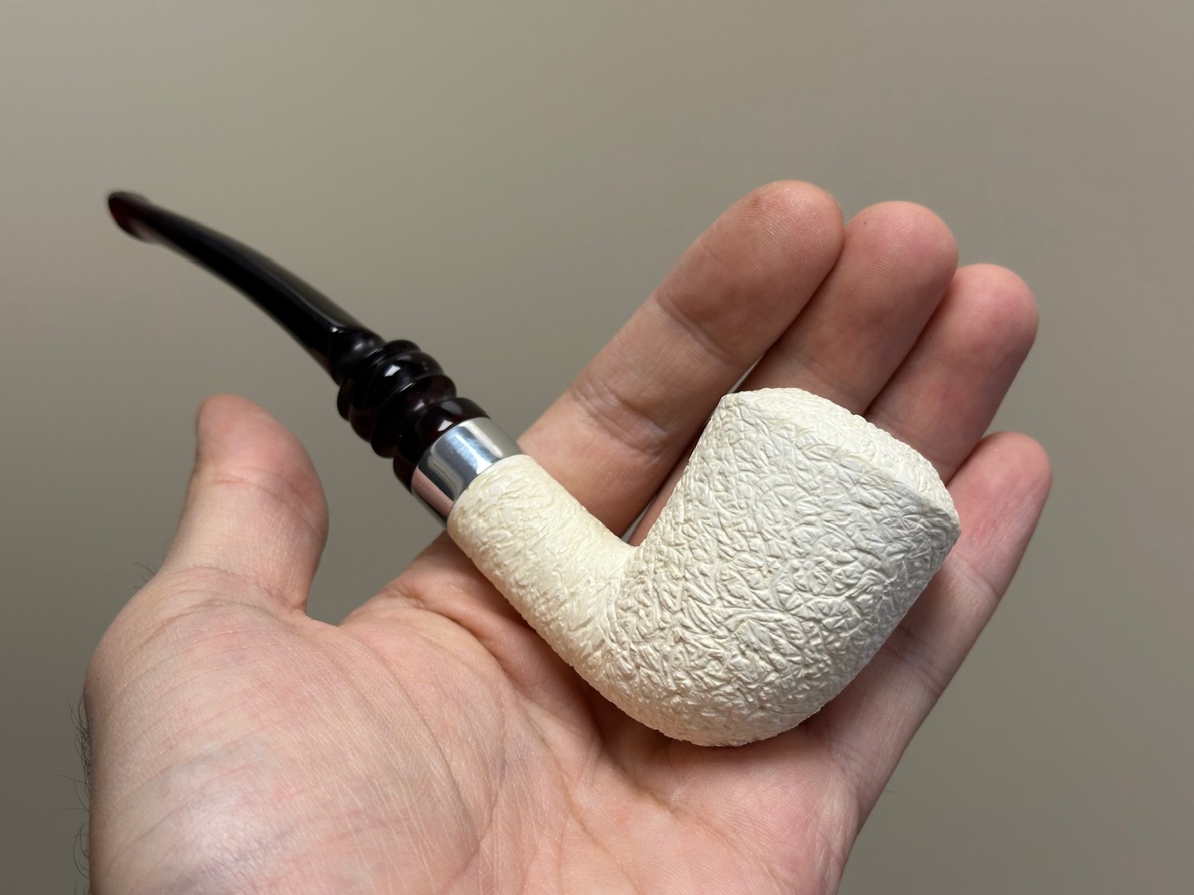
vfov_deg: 30.3
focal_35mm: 48
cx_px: 597
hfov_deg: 39.7
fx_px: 1656
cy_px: 448
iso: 50
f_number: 1.78
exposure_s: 1/100
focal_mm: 6.86
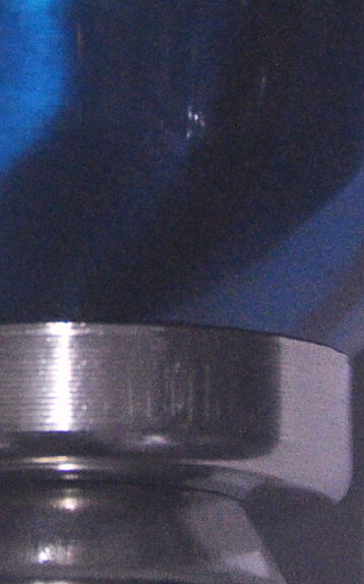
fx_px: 21667
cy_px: 246
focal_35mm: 1363
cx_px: -41
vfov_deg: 1.5
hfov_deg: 1.0
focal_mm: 200
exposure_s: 1/60
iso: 1250
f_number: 5.6
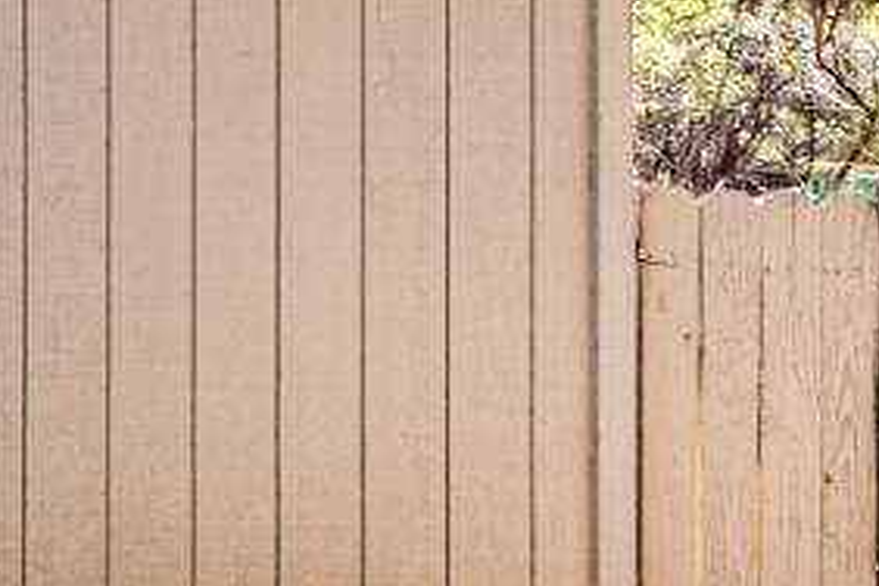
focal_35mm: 85
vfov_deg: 15.8
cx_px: -1278
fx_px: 2075
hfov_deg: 14.5
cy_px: 34
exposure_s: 1/100
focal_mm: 16
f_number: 4
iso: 100
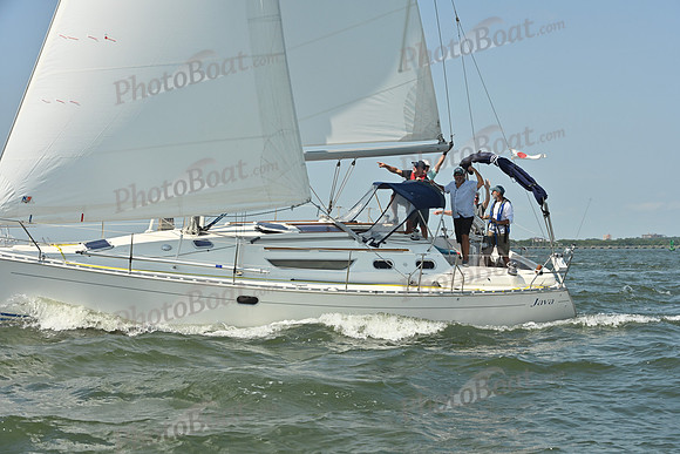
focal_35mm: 70
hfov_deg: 28.8
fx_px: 1322
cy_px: 227
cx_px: 340
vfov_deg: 19.5
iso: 320
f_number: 9
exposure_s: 1/1250
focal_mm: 70
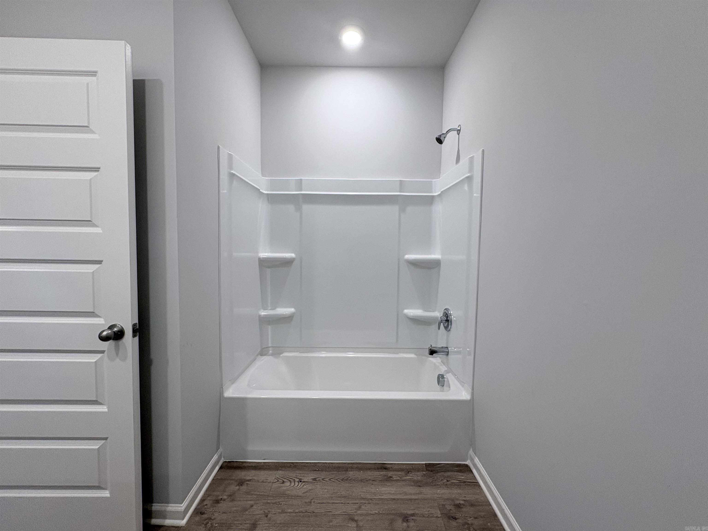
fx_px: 286
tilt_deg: -2.4
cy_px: 266
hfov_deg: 102.1
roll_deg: -0.7
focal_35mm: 14
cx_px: 354
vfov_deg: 85.7
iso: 200
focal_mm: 2.22
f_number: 2.2
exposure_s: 1/120
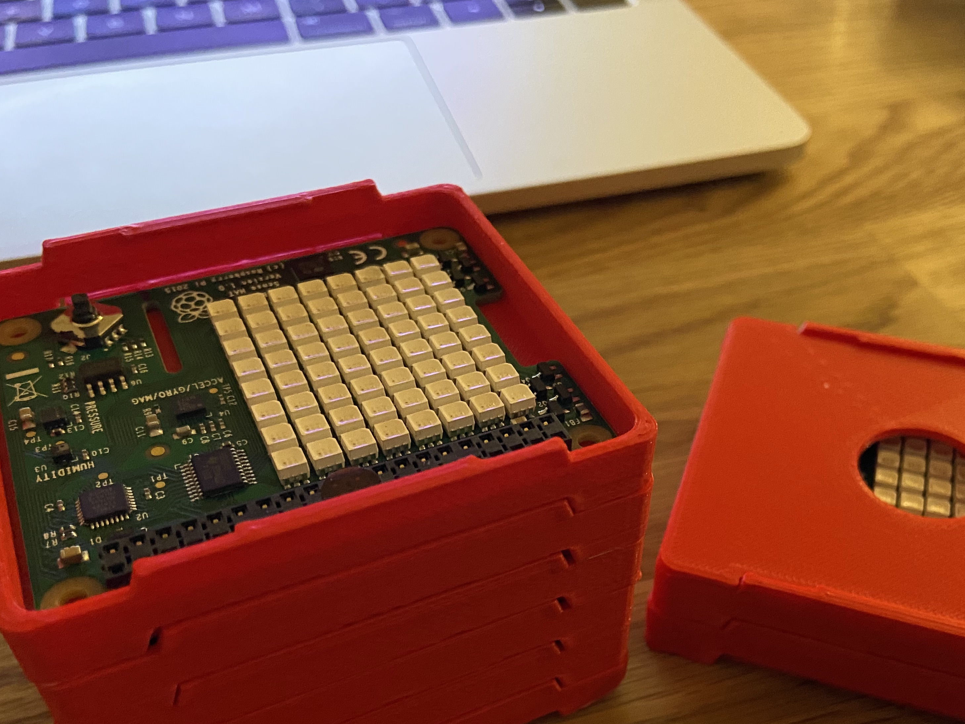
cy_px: 498
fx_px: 1004
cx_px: 556
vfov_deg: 39.1
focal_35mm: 36
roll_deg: -1.3
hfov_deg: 51.2
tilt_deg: -44.8
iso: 800
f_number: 1.8
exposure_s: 1/27
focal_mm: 4.25
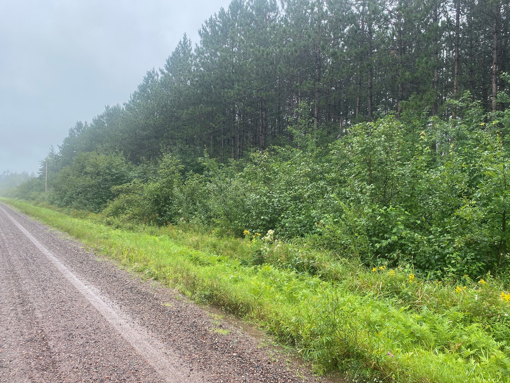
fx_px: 412
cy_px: 191
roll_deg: -1.8
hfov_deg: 63.4
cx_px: 264
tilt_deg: +0.8
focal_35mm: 28
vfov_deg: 49.7
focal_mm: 4.25
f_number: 1.8
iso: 32
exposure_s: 1/122
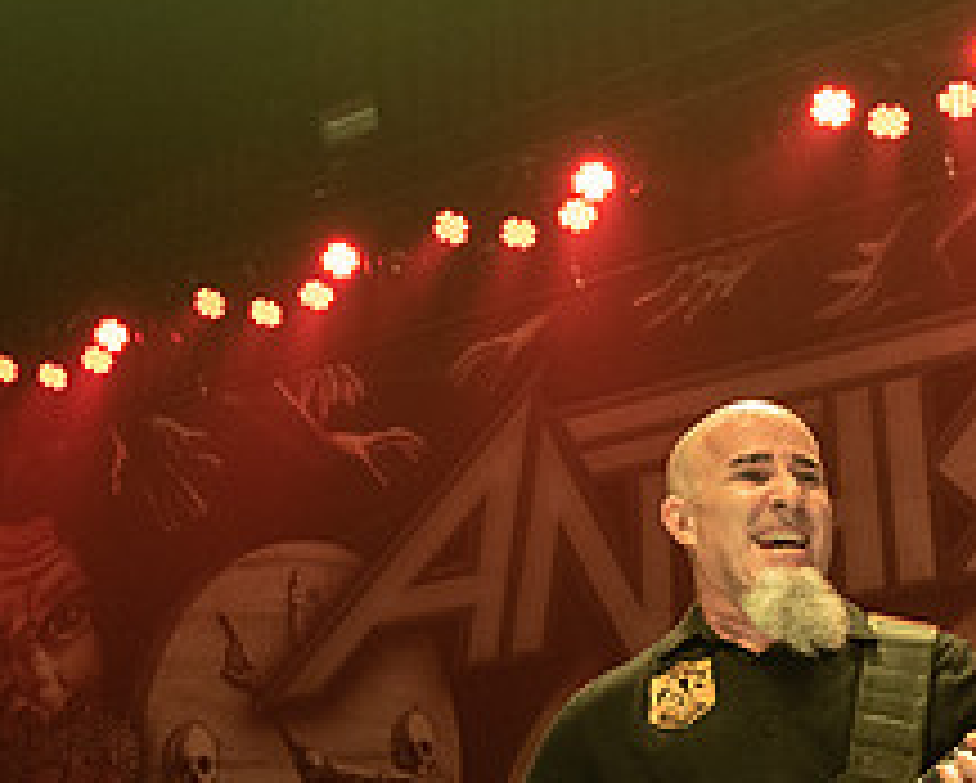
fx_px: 1995
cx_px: 96
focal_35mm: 69
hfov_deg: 26.6
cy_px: 483
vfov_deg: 22.2
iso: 2500
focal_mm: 24
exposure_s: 1/640
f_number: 3.2
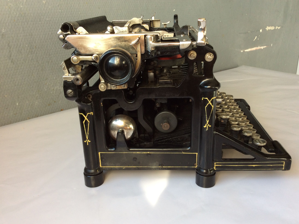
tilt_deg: -22.8
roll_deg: +3.2
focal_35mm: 32
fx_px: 276
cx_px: 150
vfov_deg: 44.1
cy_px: 112
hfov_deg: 56.9
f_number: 2.4
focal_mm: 3.3
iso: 32
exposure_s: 1/50
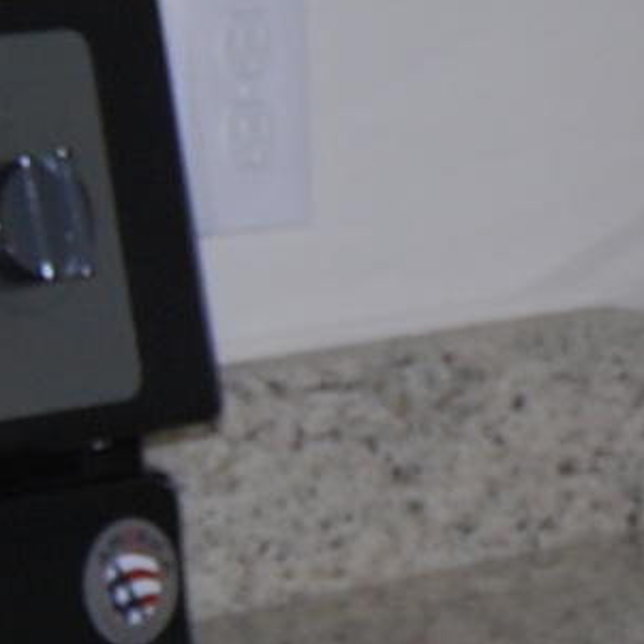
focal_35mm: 229
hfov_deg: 7.5
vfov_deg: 7.6
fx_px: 4820
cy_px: 312
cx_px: 980
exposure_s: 1/60
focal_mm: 18
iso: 200
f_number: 3.5
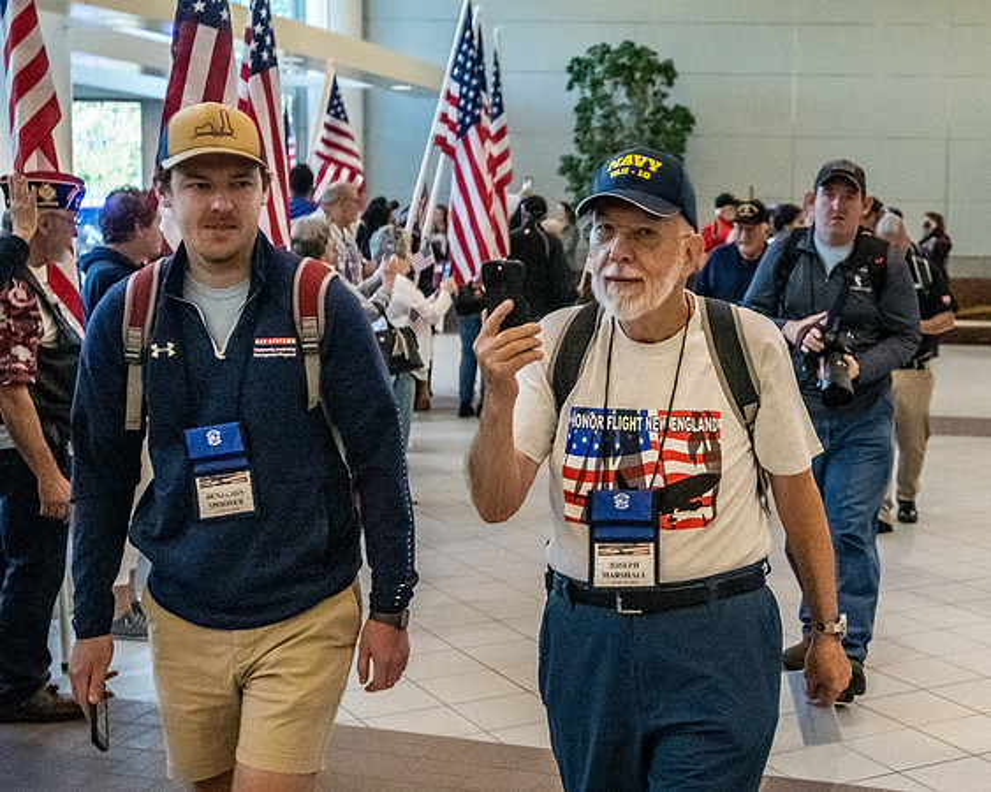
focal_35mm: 57
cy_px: 357
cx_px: 675
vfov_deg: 26.6
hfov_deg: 32.7
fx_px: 1672
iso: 12800
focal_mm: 30
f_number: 2.8
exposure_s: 1/2000
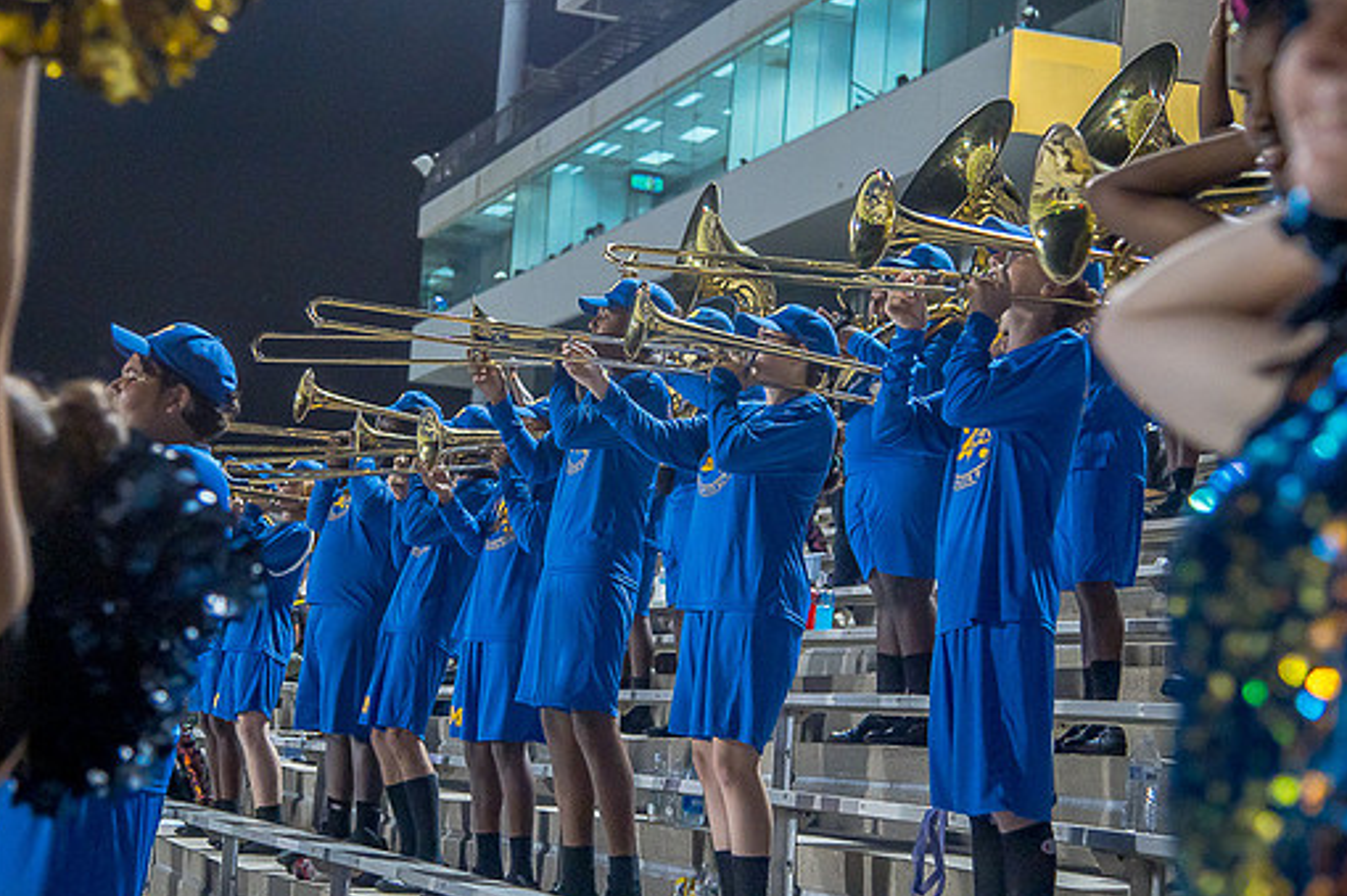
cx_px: 623
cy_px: 431
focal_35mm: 66
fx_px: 2467
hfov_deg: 30.5
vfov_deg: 20.6
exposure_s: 1/200
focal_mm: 58
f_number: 4
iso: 2000
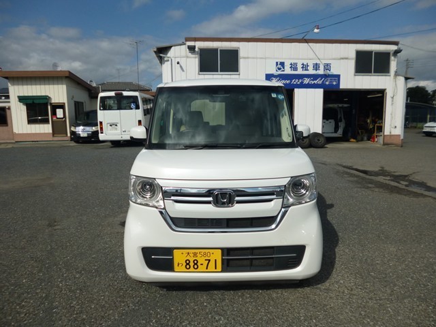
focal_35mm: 24
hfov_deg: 71.6
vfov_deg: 56.8
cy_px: 164
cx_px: 218
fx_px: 302
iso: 100
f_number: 9
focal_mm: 4.3
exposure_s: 1/500
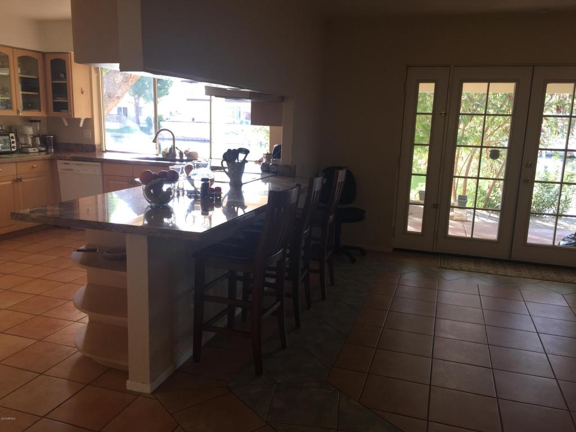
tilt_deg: -10.3
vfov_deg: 48.2
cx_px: 288
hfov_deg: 61.7
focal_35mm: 29
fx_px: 483
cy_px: 216
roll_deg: -2.8
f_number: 2.2
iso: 32
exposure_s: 1/40
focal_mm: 4.15
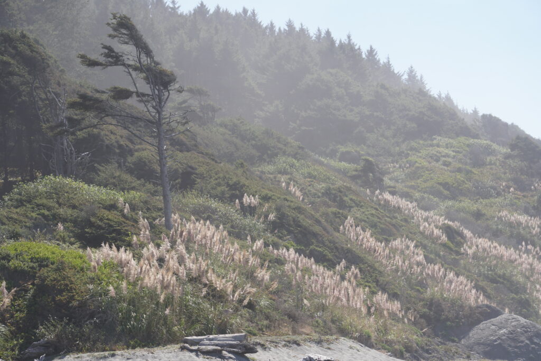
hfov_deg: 24.6
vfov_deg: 16.6
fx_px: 1240
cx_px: 270
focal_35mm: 82
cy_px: 180
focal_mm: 55
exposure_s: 1/250
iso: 100
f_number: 7.1
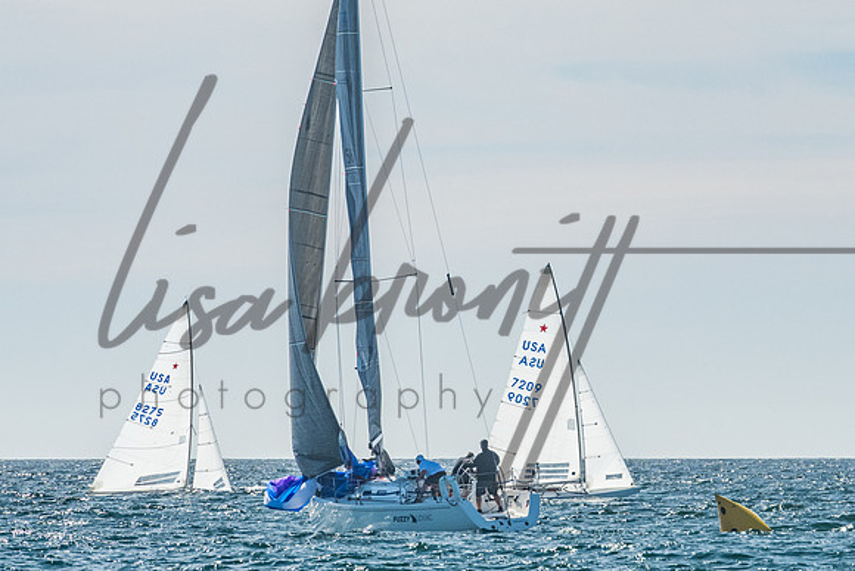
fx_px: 10617
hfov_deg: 4.6
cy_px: 240
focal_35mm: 447
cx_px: 630
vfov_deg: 3.1
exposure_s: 1/640
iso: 400
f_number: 10
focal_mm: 200
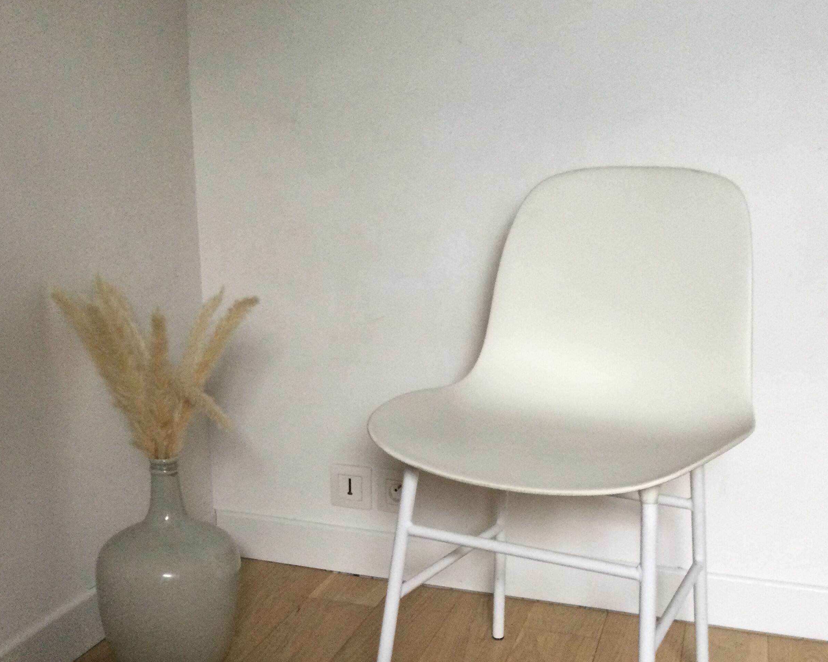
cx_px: 413
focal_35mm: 41
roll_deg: +0.3
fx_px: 1005
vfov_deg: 35.9
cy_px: 465
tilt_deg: -16.5
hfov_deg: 44.8
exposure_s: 1/33
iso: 160
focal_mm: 3.3
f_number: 2.4
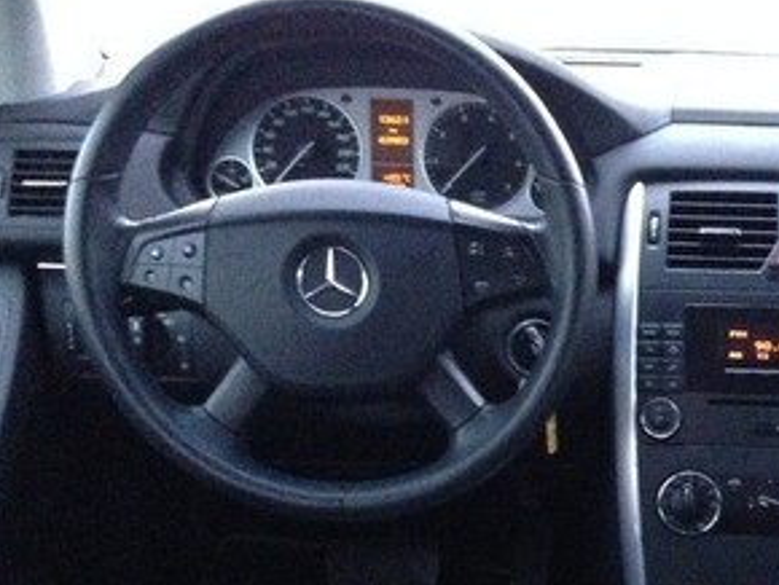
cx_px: 709
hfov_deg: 25.1
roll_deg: -0.2
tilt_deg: -29.0
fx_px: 1689
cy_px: 629
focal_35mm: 75
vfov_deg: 18.9
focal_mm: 4.12
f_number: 2.4
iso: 640
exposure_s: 1/15
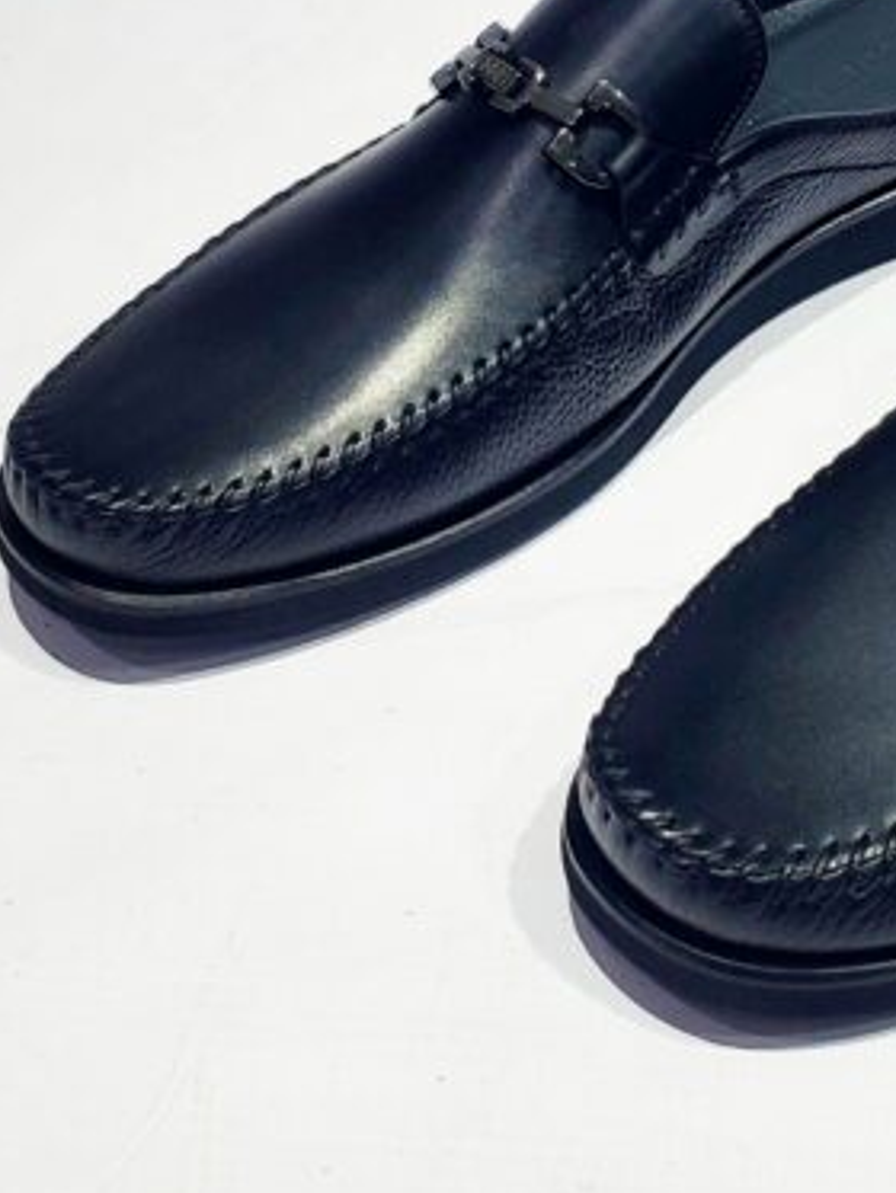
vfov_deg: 35.8
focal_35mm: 53
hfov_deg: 27.1
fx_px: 1828
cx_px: 701
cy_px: 406
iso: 80
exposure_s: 1/100
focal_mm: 4.3
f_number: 2.4
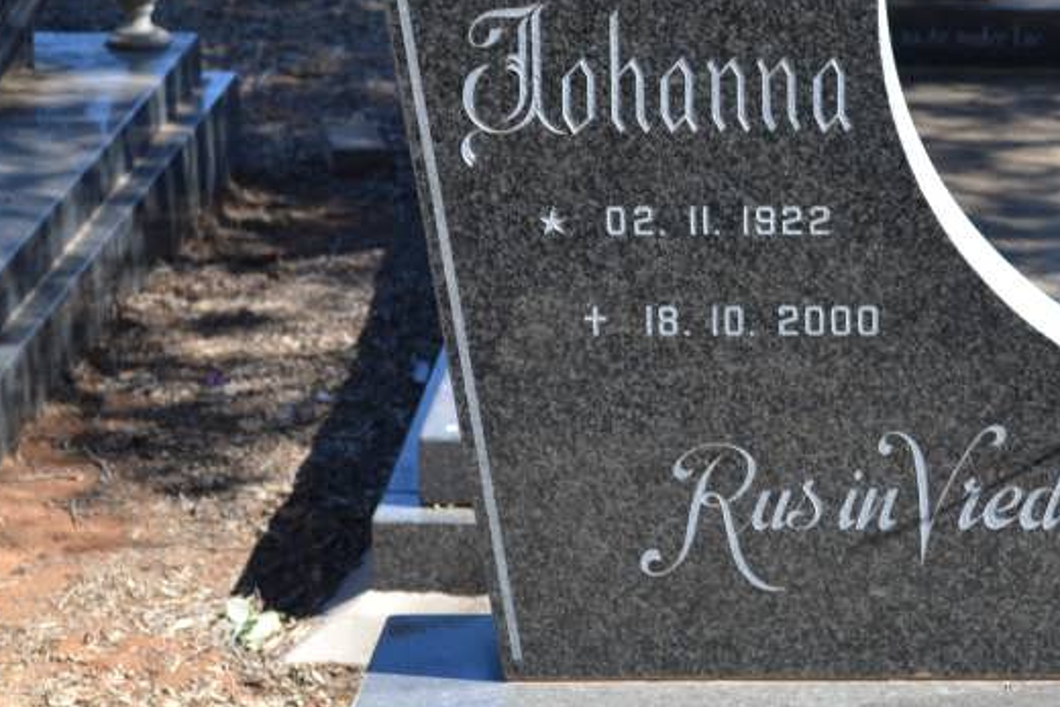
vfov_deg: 11.3
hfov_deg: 16.8
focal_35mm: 121
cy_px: 206
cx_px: 866
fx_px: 3568
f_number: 5.6
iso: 220
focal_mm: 35
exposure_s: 1/125
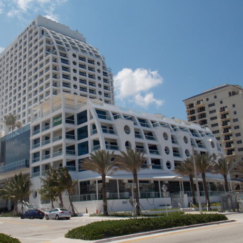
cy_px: 123
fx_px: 286
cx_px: 93
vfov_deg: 46.0
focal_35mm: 36
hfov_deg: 45.7
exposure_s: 1/200
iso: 80
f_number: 10.6
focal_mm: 5.3
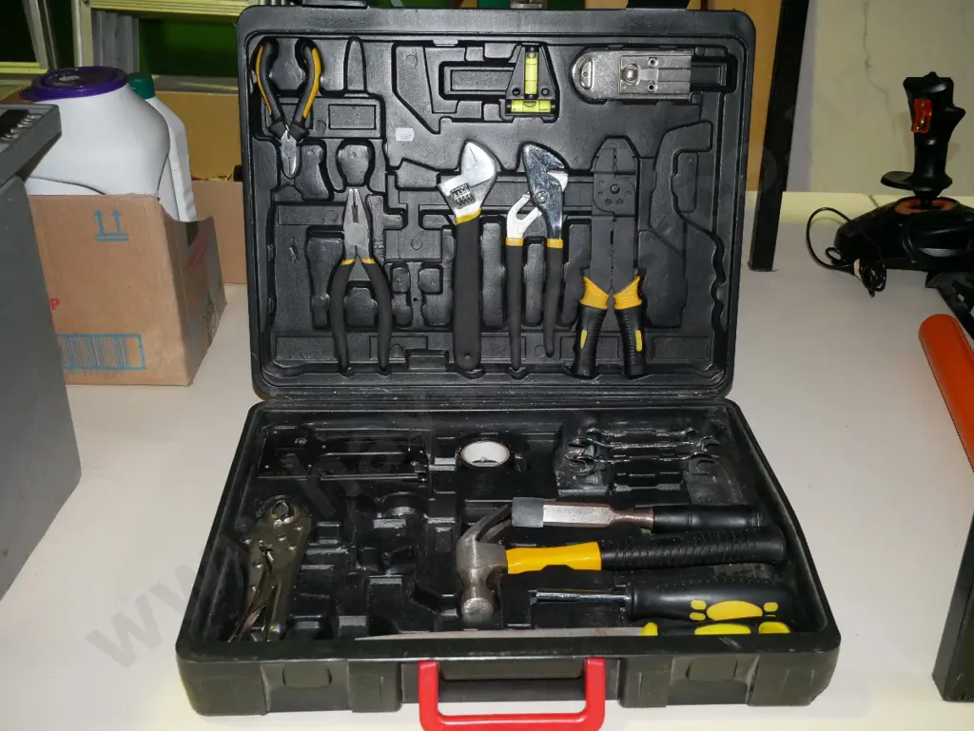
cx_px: 487
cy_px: 366
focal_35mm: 36
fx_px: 1013
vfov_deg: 39.7
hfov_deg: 51.3
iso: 3200
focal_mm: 18
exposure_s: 1/125
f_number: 5.6
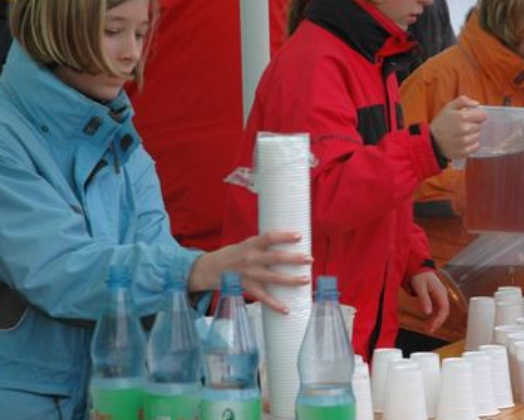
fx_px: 2219
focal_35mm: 143
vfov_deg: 10.8
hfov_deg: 13.4
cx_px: 362
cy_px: 147
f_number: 5
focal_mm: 56
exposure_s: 1/100
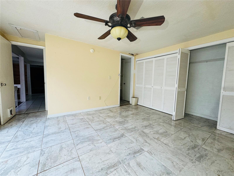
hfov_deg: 102.1
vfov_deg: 85.7
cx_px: 117
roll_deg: -1.2
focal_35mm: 14
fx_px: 95
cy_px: 88
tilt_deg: -5.5
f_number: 2.2
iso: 100
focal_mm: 2.22
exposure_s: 1/99
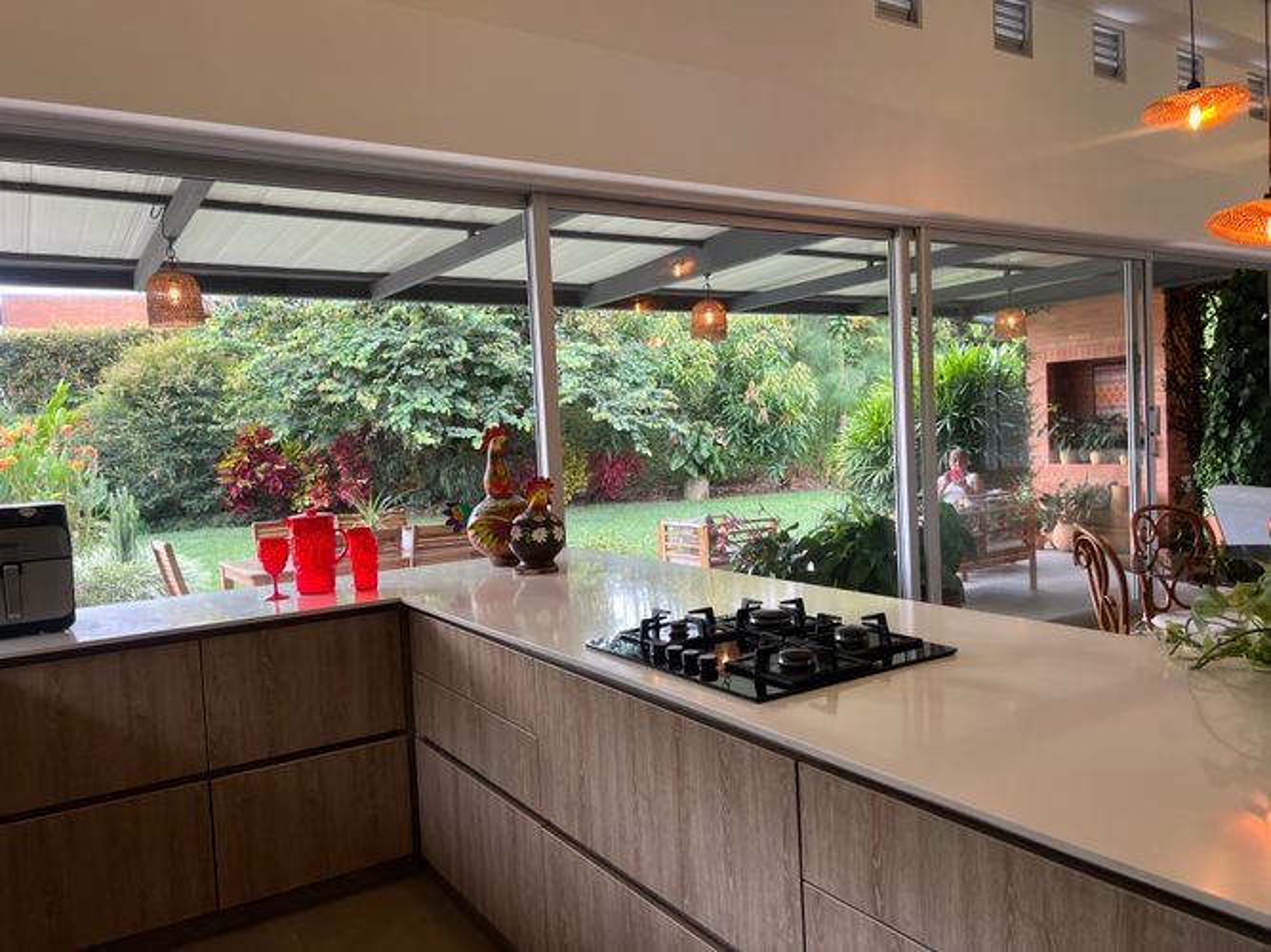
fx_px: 954
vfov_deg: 53.0
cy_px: 476
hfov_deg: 67.3
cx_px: 636
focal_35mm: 26
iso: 64
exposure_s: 1/121
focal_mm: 5.7
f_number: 1.5
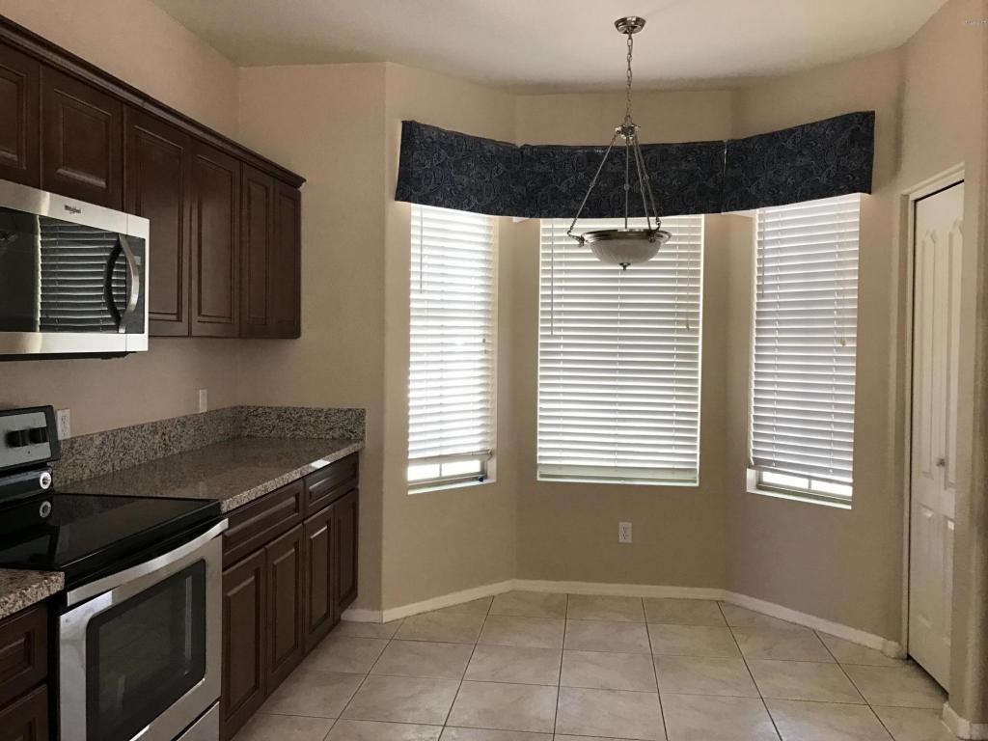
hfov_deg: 63.4
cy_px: 370
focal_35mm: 28
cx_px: 494
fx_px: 799
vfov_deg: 49.7
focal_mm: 3.99
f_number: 1.8
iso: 32
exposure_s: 1/30
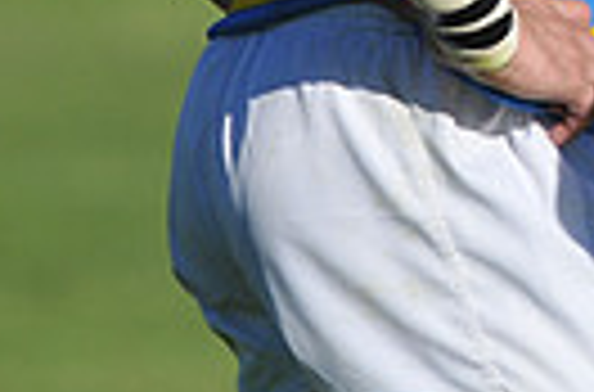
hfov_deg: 1.0
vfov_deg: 0.7
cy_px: -426
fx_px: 32603
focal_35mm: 1983
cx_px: 644
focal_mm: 300
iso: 200
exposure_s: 1/3200
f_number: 3.5
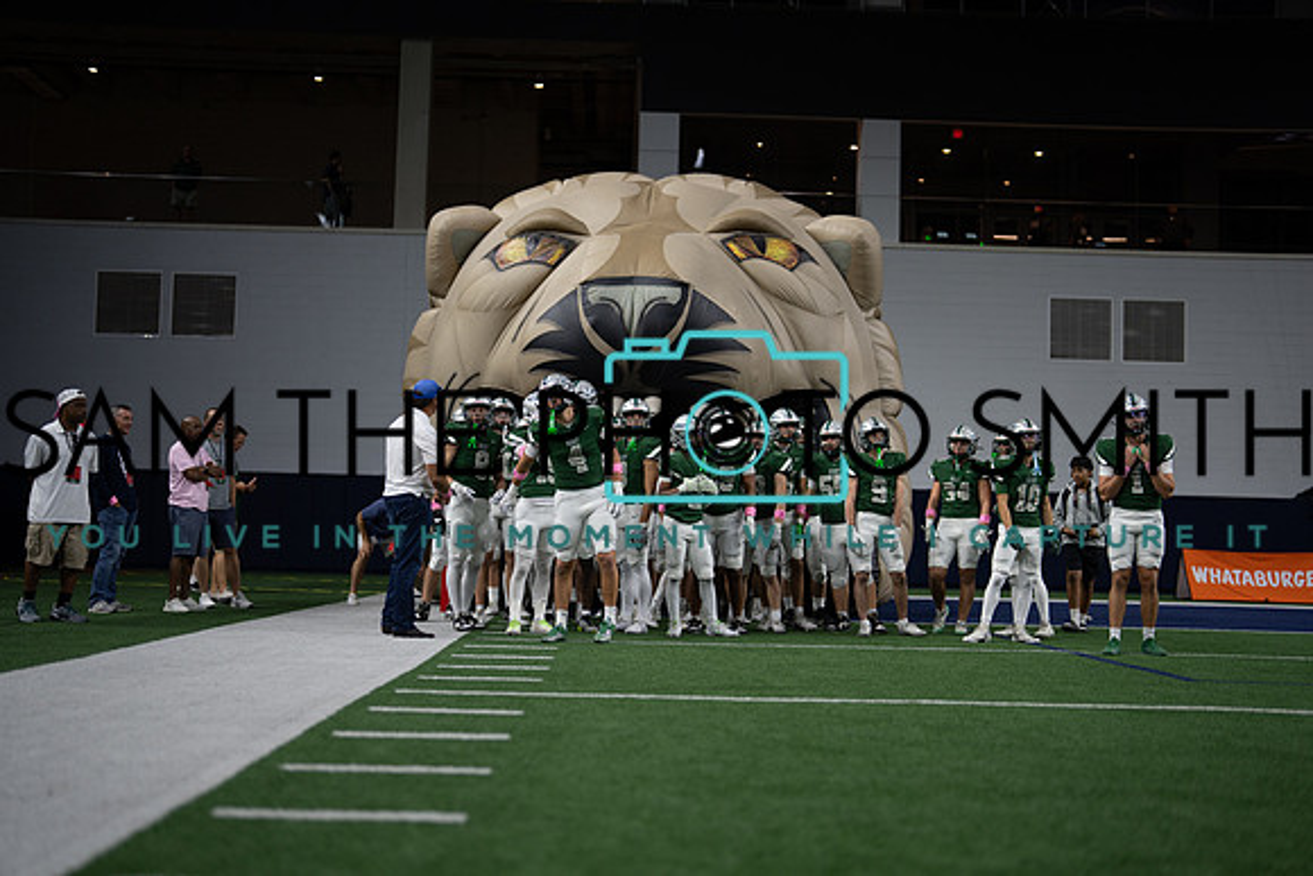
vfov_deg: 27.0
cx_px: 656
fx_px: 1824
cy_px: 438
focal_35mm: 50
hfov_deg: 39.6
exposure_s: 1/1000
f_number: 1.2
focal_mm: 50
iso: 500
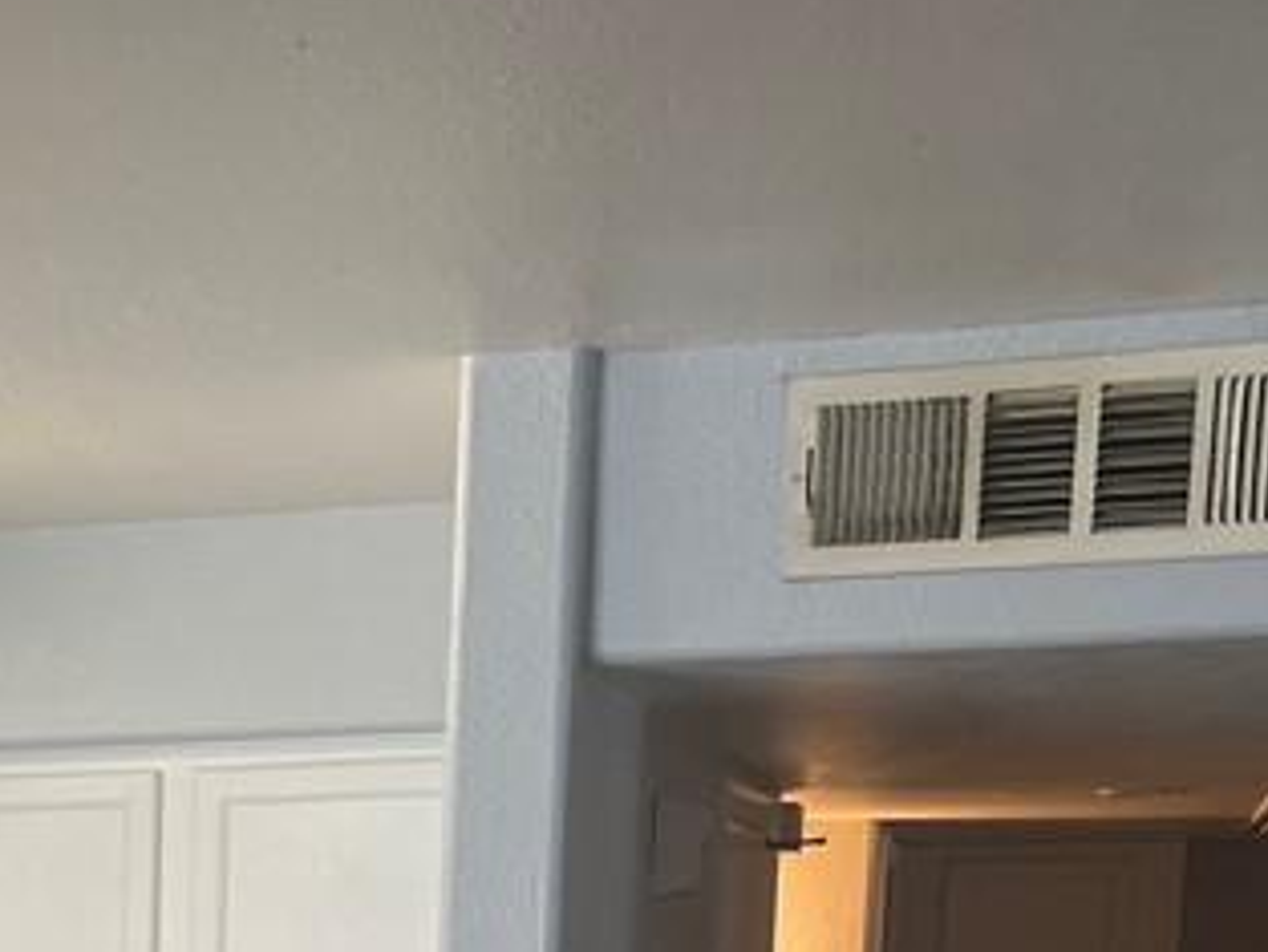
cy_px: 1491
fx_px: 3115
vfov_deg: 15.8
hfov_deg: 21.3
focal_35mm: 85
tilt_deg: -9.9
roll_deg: -0.3
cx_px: -271
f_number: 1.5
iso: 200
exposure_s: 1/60
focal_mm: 5.7
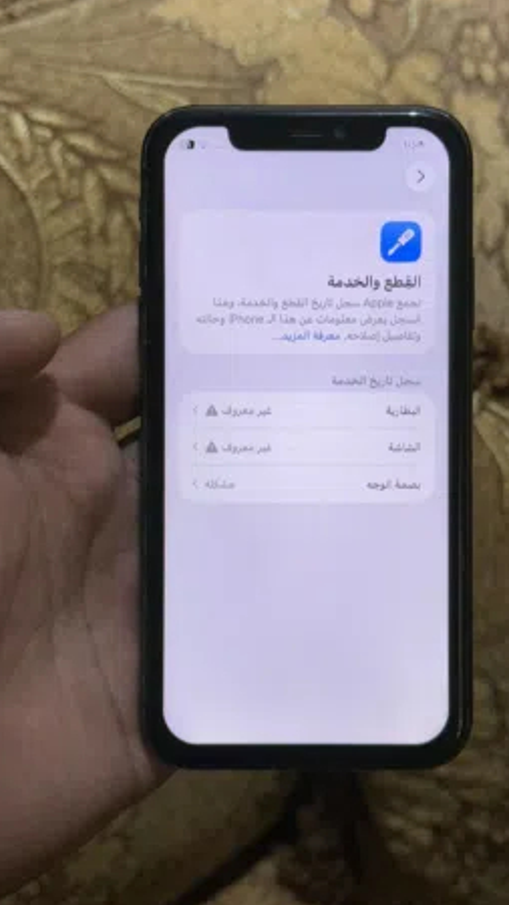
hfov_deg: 19.4
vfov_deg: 33.8
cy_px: 431
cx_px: 320
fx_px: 1488
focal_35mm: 62
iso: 64
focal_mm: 6.86
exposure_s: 1/50
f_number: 1.78
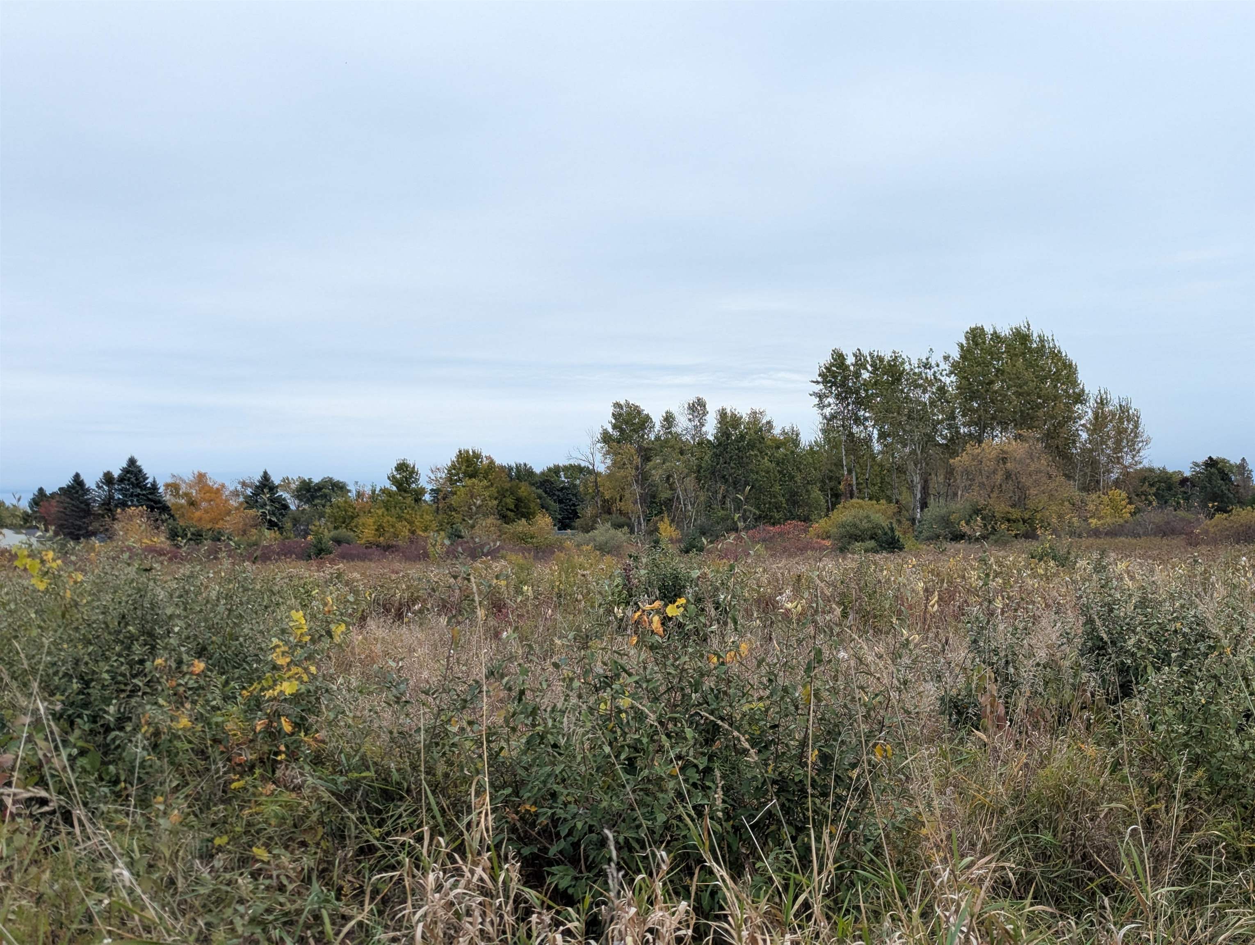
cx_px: 628
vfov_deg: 30.3
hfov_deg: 39.6
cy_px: 472
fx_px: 1743
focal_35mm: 48
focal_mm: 6.81
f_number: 1.85
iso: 62
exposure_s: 1/724
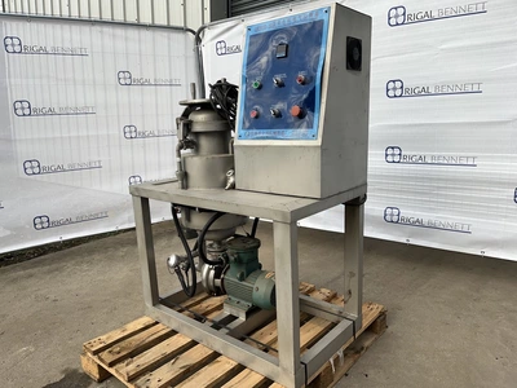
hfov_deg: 67.3
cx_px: 258
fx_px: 388
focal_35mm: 26
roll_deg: +0.4
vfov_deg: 53.1
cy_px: 194
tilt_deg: -10.3
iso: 32
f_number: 1.6
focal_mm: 5.1
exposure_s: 1/852
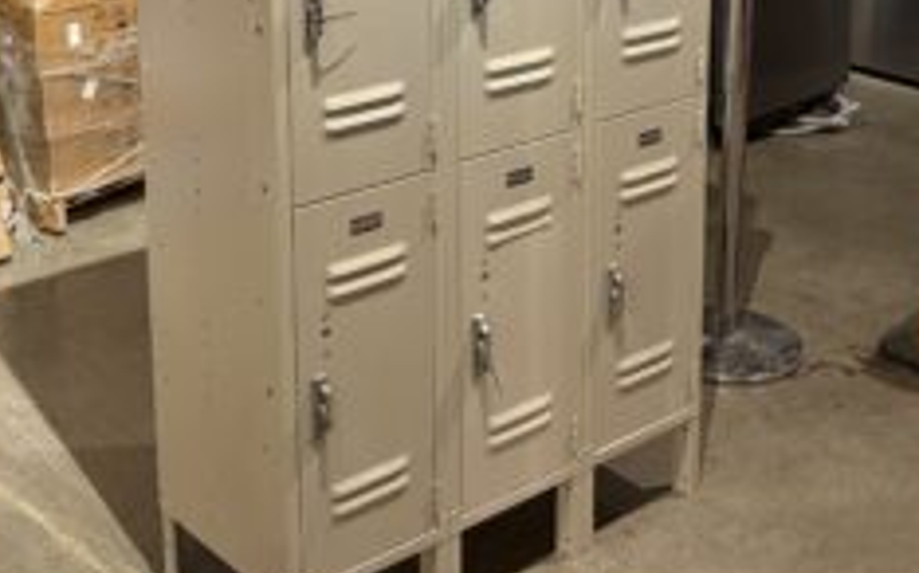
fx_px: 1477
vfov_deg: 21.1
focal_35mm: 59
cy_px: -18
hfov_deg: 34.5
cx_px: 428
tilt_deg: -13.7
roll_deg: +0.4
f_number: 1.6
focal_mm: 5.96
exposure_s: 1/60
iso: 320
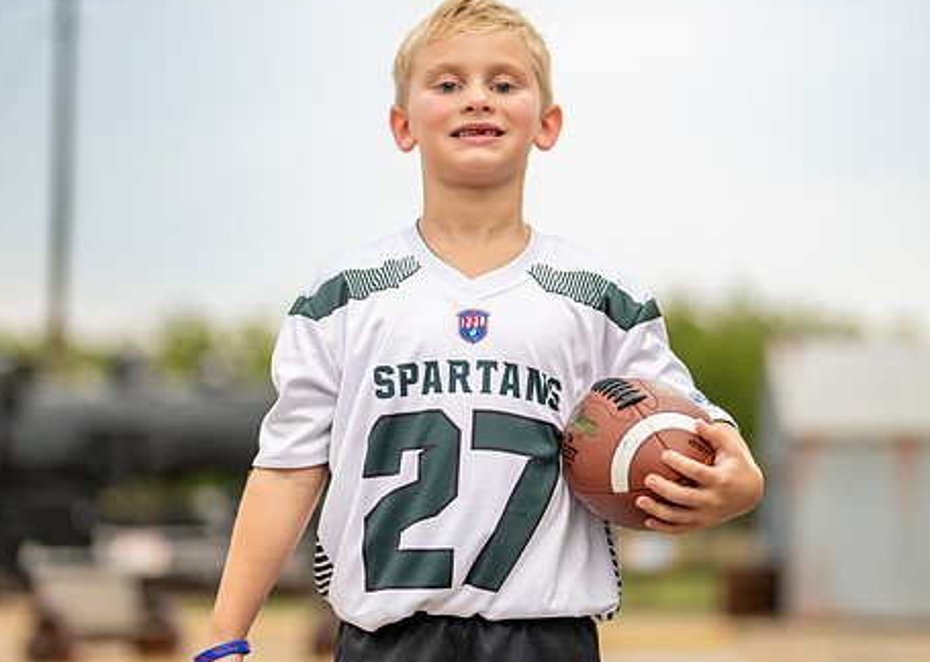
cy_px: 294
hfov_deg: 24.0
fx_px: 2190
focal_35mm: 83
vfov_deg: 17.2
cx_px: 462
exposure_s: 1/3200
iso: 400
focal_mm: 50
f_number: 1.2
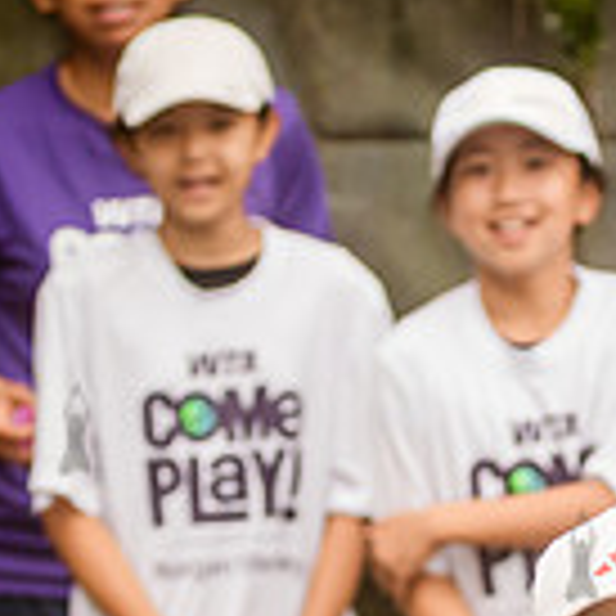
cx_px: 527
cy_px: 809
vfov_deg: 2.7
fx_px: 13026
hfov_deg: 2.7
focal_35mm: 647
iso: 1250
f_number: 5
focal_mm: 155
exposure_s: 1/800
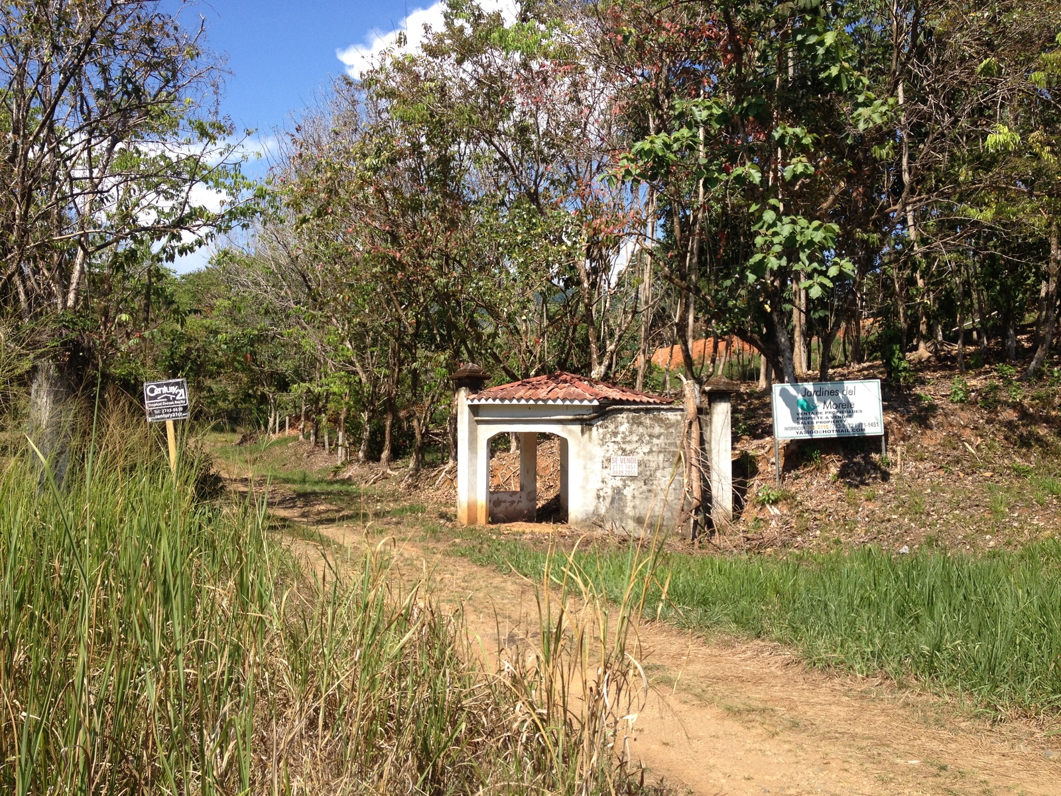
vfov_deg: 40.7
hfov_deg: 52.6
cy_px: 398
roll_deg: -0.3
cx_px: 530
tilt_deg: +1.2
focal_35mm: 35
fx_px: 1073
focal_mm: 4.28
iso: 50
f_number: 2.4
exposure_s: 1/1175
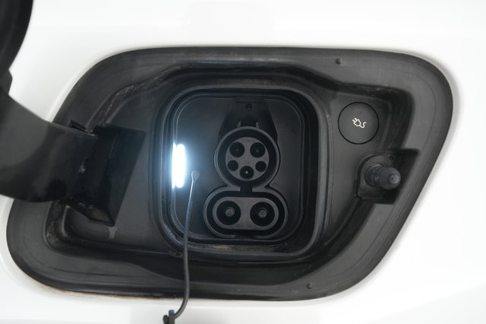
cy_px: 162
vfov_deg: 46.4
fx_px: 378
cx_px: 243
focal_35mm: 28
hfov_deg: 65.5
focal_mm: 28
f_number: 4.5
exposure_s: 1/100
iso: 5000
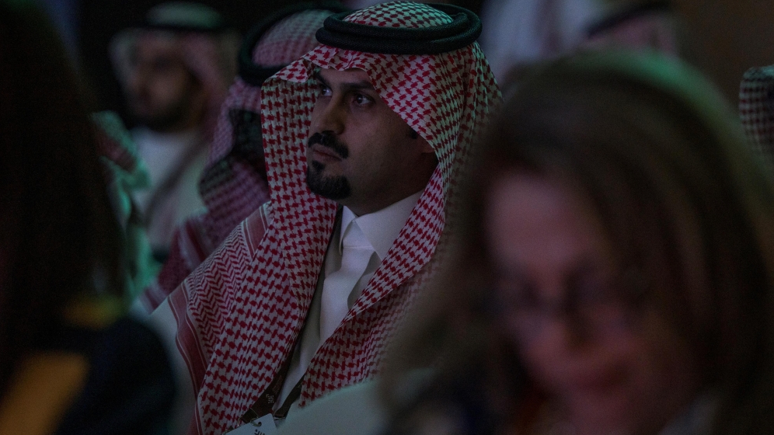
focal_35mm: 244
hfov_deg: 8.8
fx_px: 5007
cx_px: 387
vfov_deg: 5.0
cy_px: 200
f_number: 2.8
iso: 1000
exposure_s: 1/80
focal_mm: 155
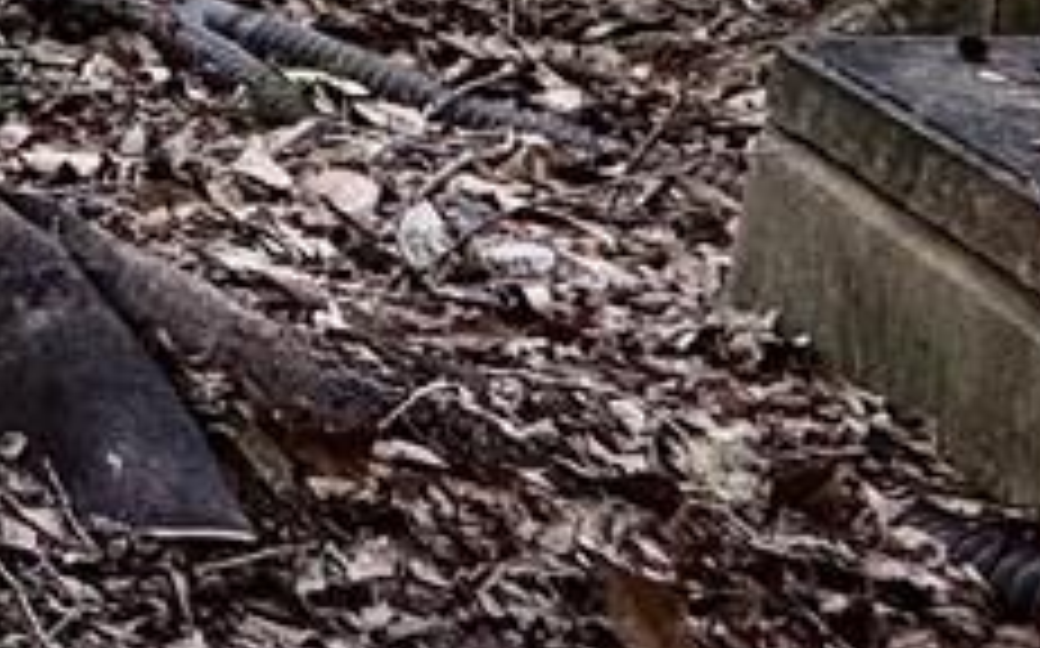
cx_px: -1198
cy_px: -612
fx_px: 2917
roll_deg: +0.4
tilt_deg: -6.3
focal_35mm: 103
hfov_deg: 15.2
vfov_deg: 11.5
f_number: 2.2
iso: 40
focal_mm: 2.22
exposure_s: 1/151
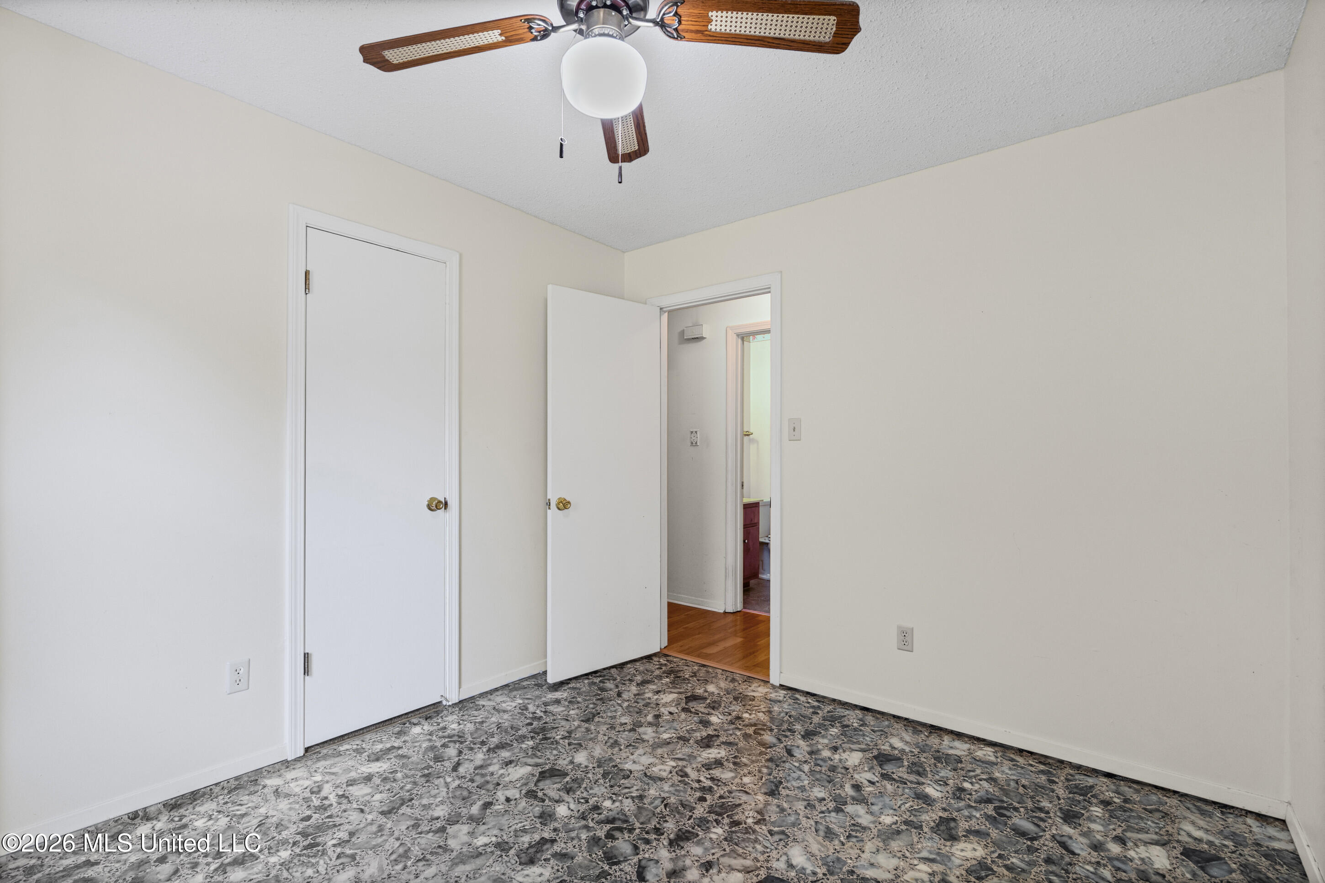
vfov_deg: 73.7
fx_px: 589
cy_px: 442
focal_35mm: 16
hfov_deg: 96.7
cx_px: 662
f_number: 9.5
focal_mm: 16
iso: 800
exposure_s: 1/6
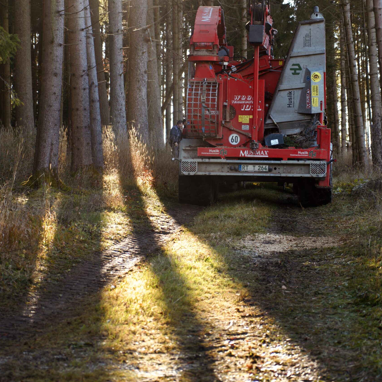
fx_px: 1124
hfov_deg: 19.3
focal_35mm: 90
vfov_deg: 19.3
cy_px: 157
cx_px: 190
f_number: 4
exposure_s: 1/160
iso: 160
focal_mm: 70
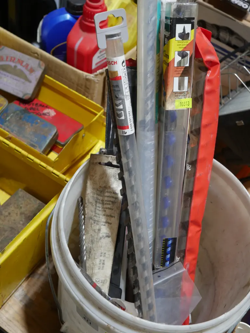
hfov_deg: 34.4
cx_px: 125
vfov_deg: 44.8
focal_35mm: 42
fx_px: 404
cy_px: 166
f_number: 4.6
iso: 400
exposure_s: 1/60
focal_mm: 21
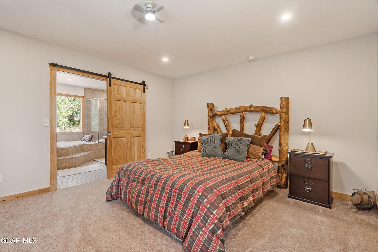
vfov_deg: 77.4
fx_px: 158
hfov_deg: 100.4
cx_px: 189
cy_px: 126
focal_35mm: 15
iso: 100
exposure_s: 1/40
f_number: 10
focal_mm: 10
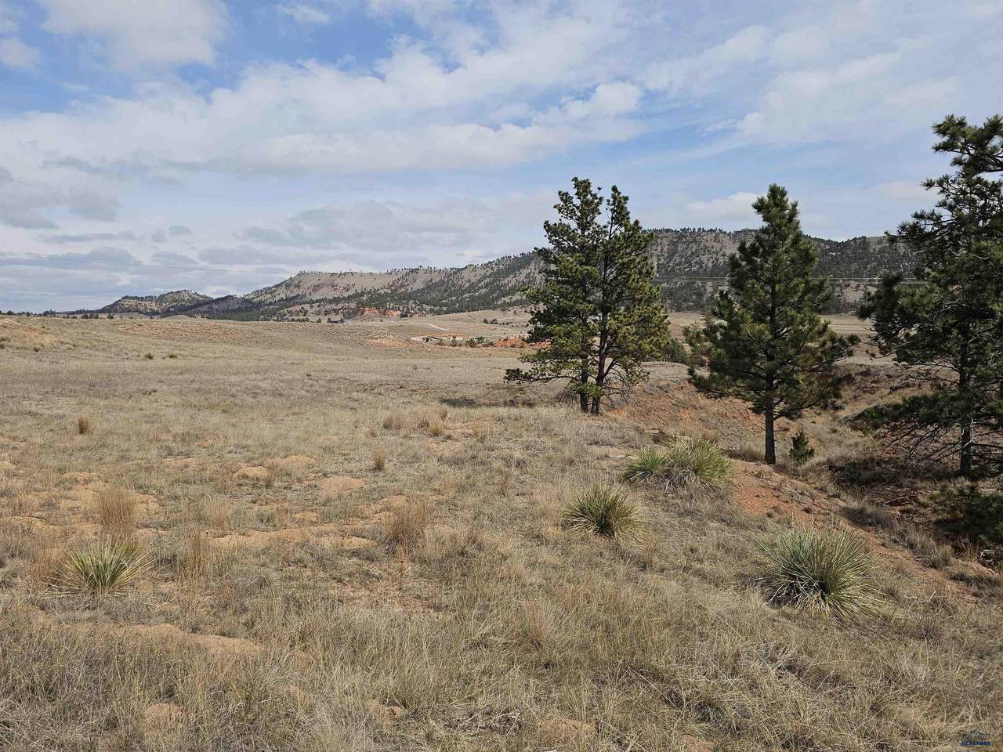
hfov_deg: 73.9
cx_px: 502
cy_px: 376
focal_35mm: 23
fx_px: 666
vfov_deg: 58.9
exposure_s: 1/1636
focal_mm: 6.3
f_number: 1.7
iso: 12
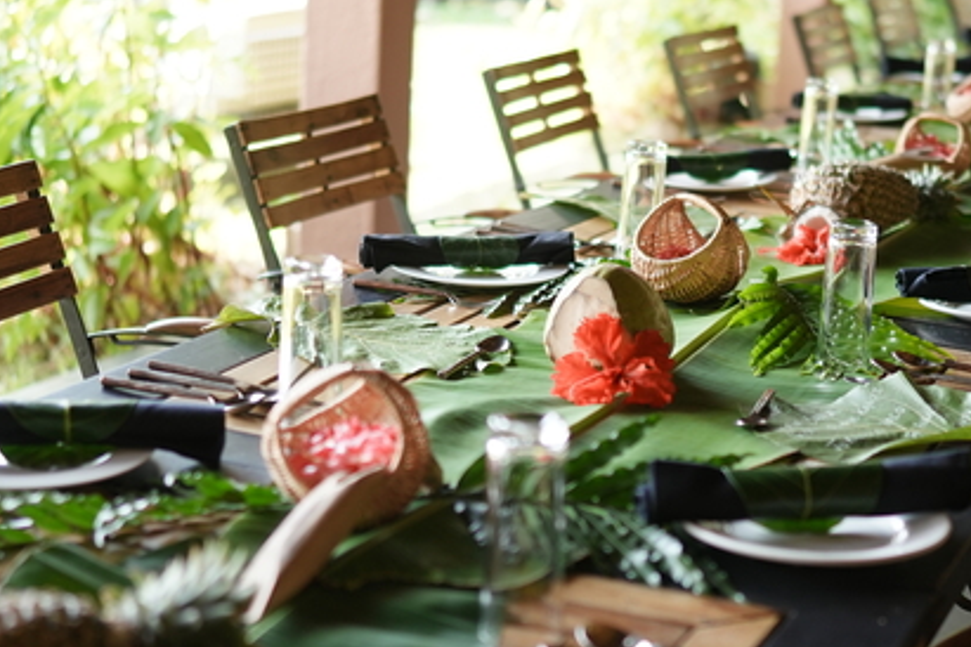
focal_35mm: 76
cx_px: 678
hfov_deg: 26.4
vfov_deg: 17.9
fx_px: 2050
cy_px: 312
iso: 200
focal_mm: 35
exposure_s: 1/640
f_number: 1.4
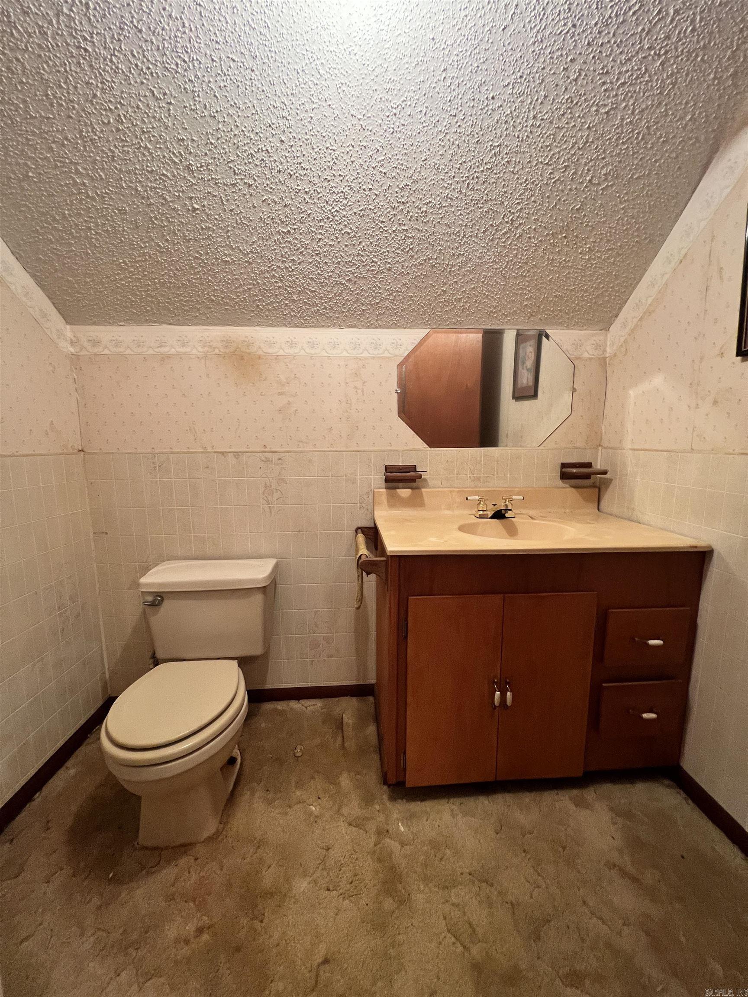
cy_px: 498
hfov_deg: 89.9
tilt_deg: -7.3
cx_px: 374
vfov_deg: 106.2
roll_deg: +0.4
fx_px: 375
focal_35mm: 13
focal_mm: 1.57
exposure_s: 1/60
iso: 400
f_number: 1.8
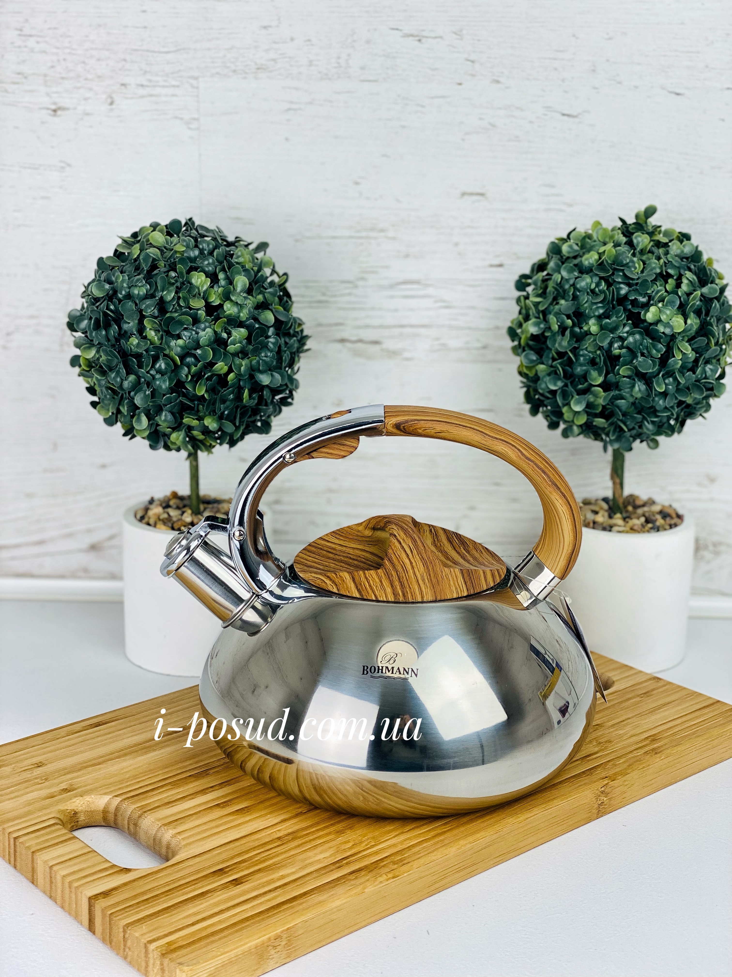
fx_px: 1466
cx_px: 366
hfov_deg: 28.0
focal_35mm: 52
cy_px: 488
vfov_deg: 36.8
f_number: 2
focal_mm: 6
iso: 20
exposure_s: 1/154
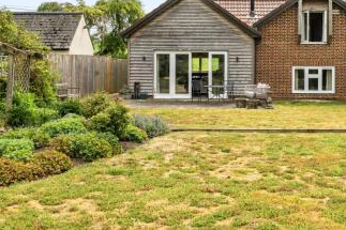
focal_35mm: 53
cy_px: 62
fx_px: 509
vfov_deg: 25.2
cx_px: 227
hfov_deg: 37.2
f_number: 14
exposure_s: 1/160
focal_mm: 24
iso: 400
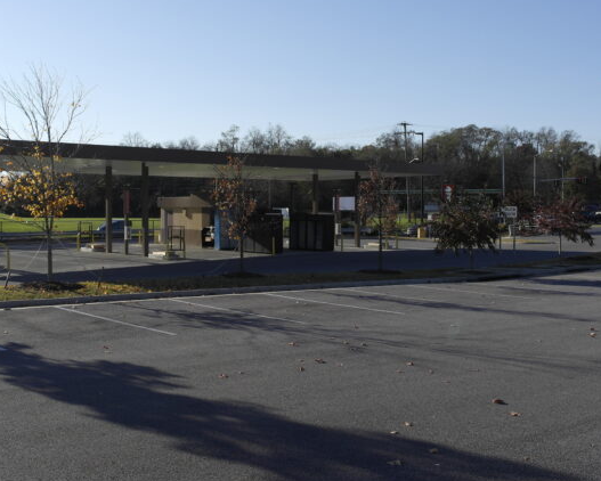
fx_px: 730
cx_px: 250
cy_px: 212
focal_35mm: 41
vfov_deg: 36.5
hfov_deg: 44.6
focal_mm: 20
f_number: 7.1
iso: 100
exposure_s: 1/320
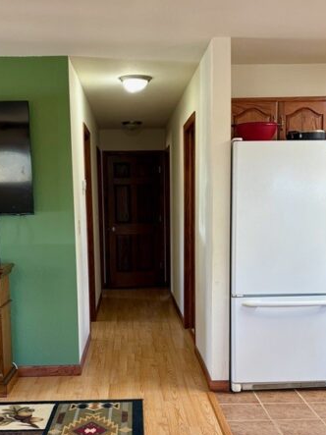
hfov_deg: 30.8
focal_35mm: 47
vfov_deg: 40.1
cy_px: 275
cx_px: 148
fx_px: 590
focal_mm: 5.96
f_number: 1.6
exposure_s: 1/60
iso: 125
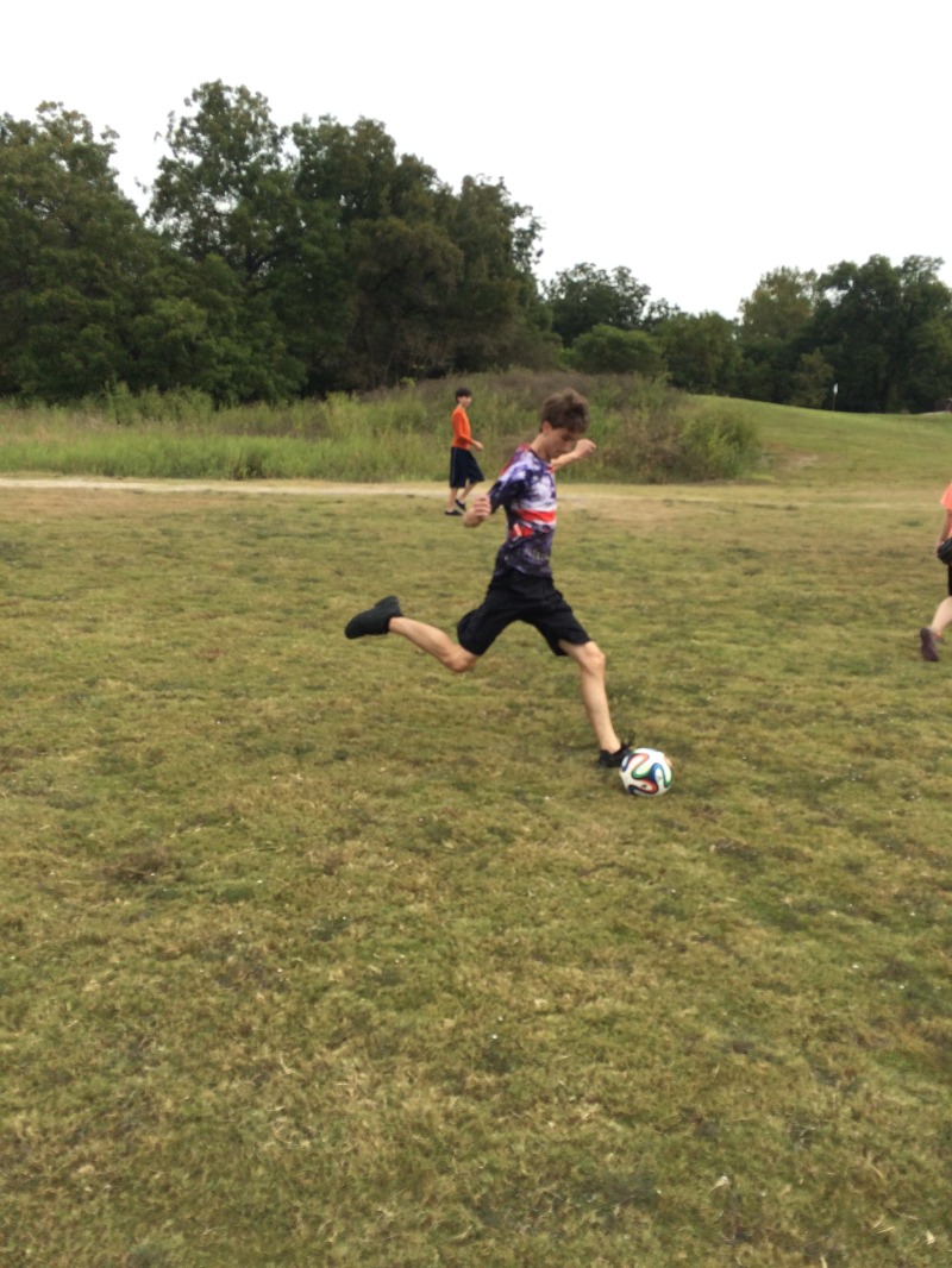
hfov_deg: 48.2
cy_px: 634
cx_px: 476
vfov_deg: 61.6
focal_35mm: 29
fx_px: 1063
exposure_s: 1/1466
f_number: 2.2
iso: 32
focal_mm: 4.15
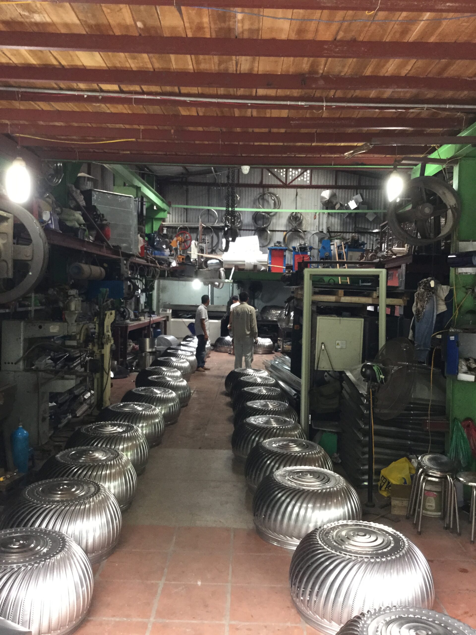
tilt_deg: -3.7
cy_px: 318
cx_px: 238
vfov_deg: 58.4
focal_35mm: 31
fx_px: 568
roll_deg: -0.7
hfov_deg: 45.4
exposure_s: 1/33
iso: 125
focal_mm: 3.3
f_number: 2.4
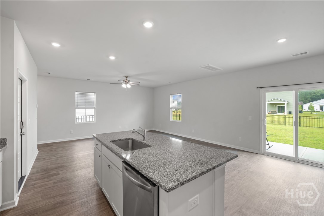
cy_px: 108
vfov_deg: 77.3
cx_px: 162
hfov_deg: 100.4
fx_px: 135
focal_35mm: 15
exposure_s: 1/30
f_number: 8
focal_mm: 15
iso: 3200
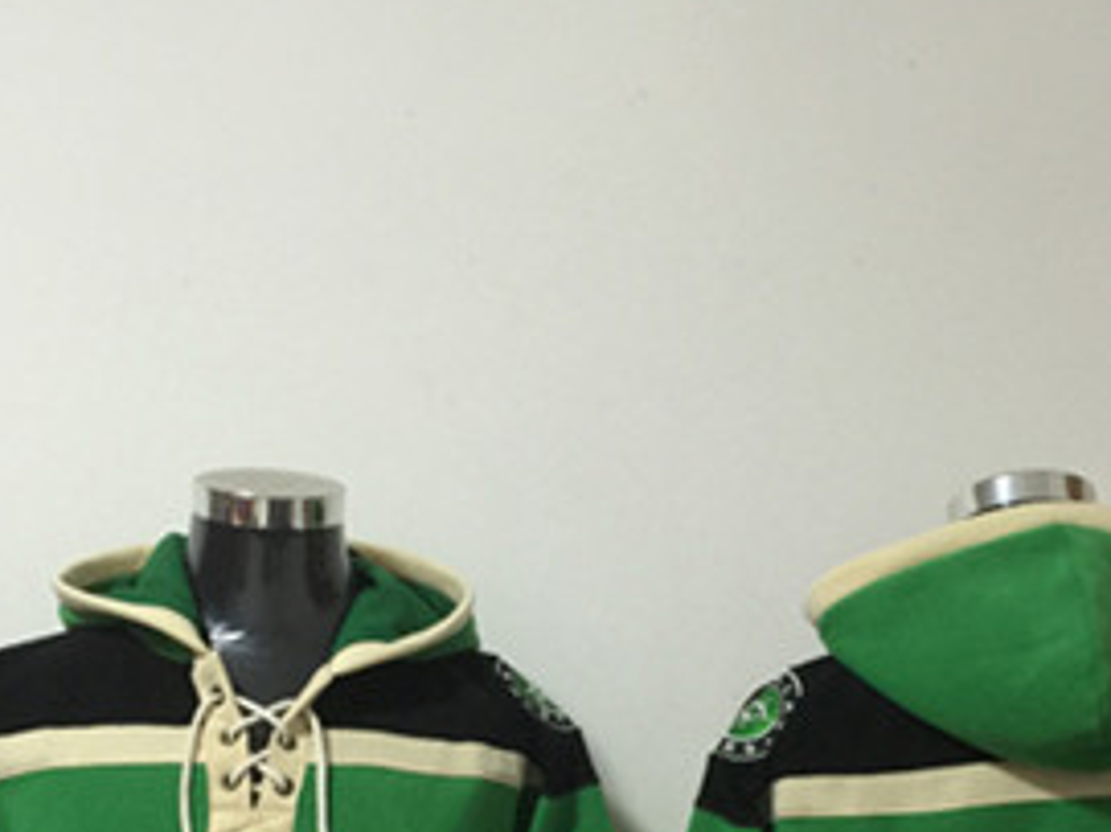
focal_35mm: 62
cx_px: 656
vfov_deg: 22.8
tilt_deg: +1.7
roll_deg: -2.5
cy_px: 799
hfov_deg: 31.1
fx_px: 1989
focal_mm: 4.15
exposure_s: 1/10
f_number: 2.2
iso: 125
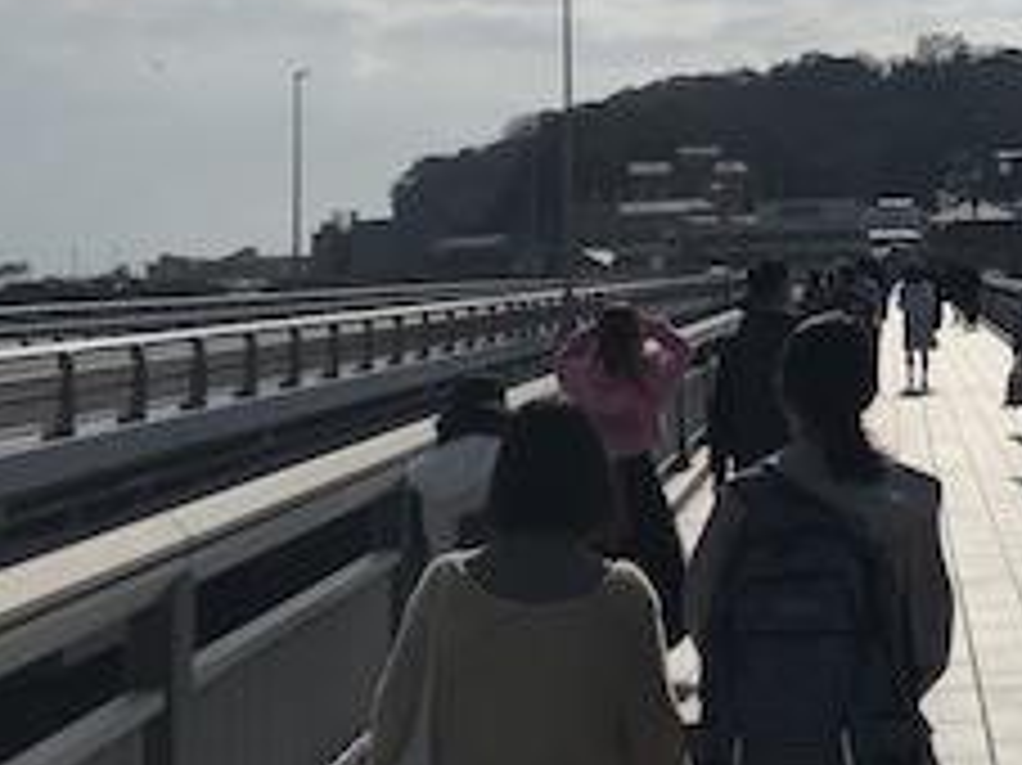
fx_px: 2184
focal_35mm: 74
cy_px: 22
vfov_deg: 19.4
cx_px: 981
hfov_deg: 25.3
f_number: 1.8
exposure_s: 1/12048
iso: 20
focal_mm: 3.99
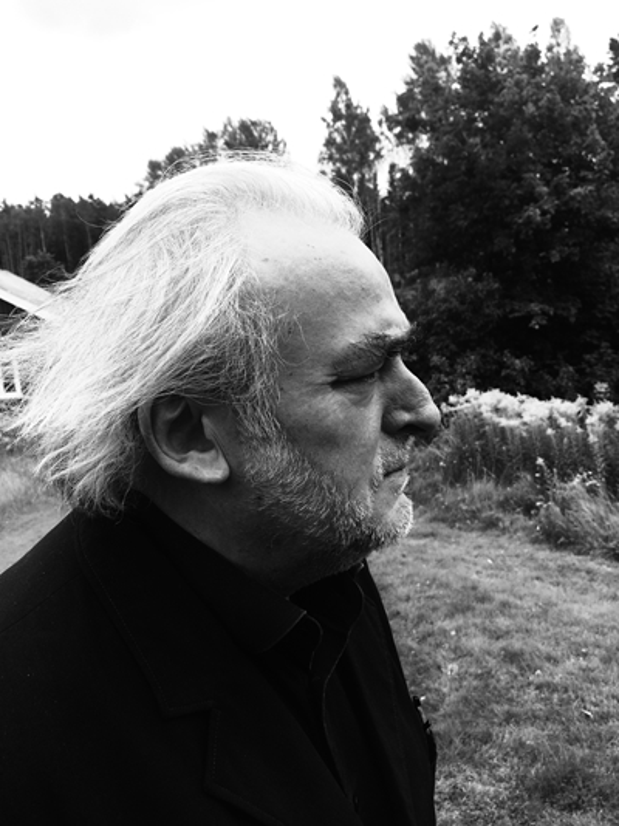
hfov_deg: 48.2
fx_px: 692
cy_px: 413
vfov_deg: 61.7
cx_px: 310
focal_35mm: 29
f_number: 2.2
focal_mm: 4.15
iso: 32
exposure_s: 1/210
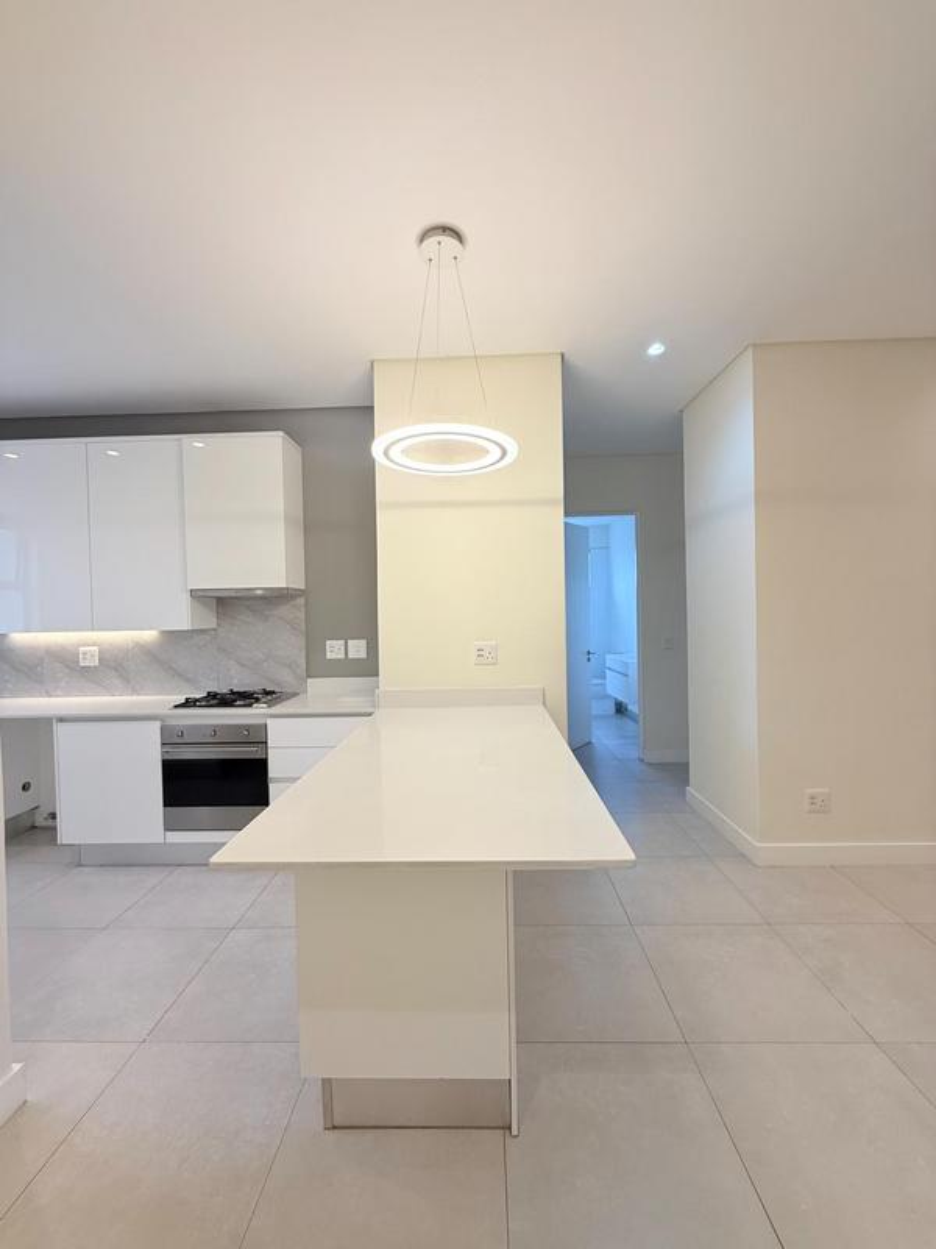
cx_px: 468
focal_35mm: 14
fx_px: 505
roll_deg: +1.2
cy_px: 624
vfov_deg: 102.1
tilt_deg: -1.2
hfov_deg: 85.7
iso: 100
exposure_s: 1/100
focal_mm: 2.22
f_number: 2.2
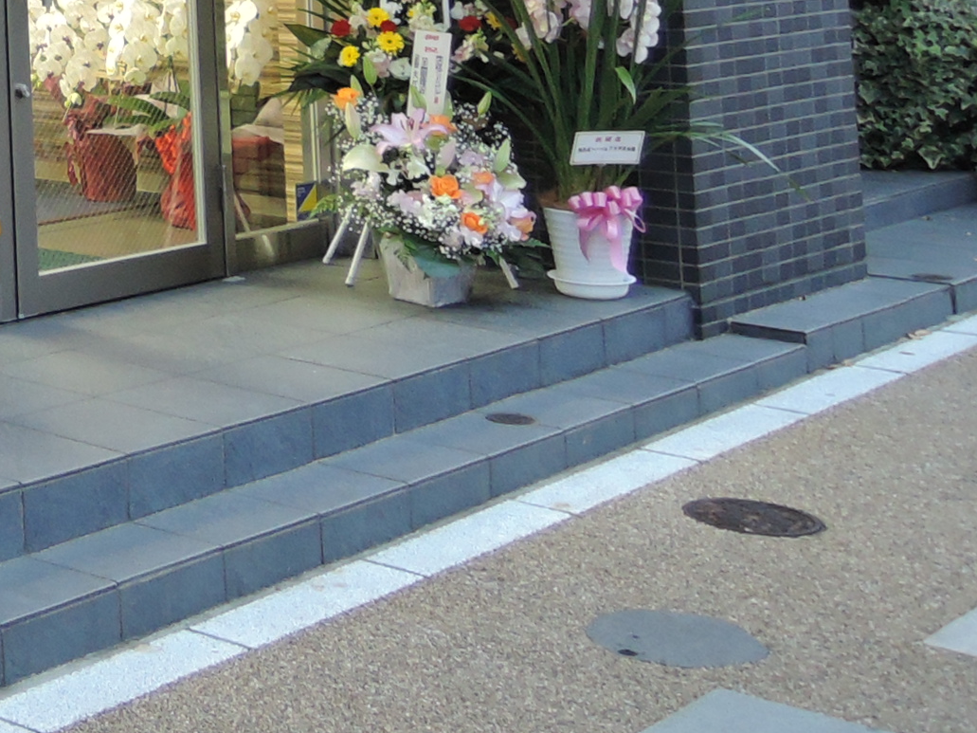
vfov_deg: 17.7
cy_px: -313
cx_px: -538
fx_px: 2145
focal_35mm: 76
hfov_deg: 21.2
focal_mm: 5.1
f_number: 2.8
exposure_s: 1/30
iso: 400
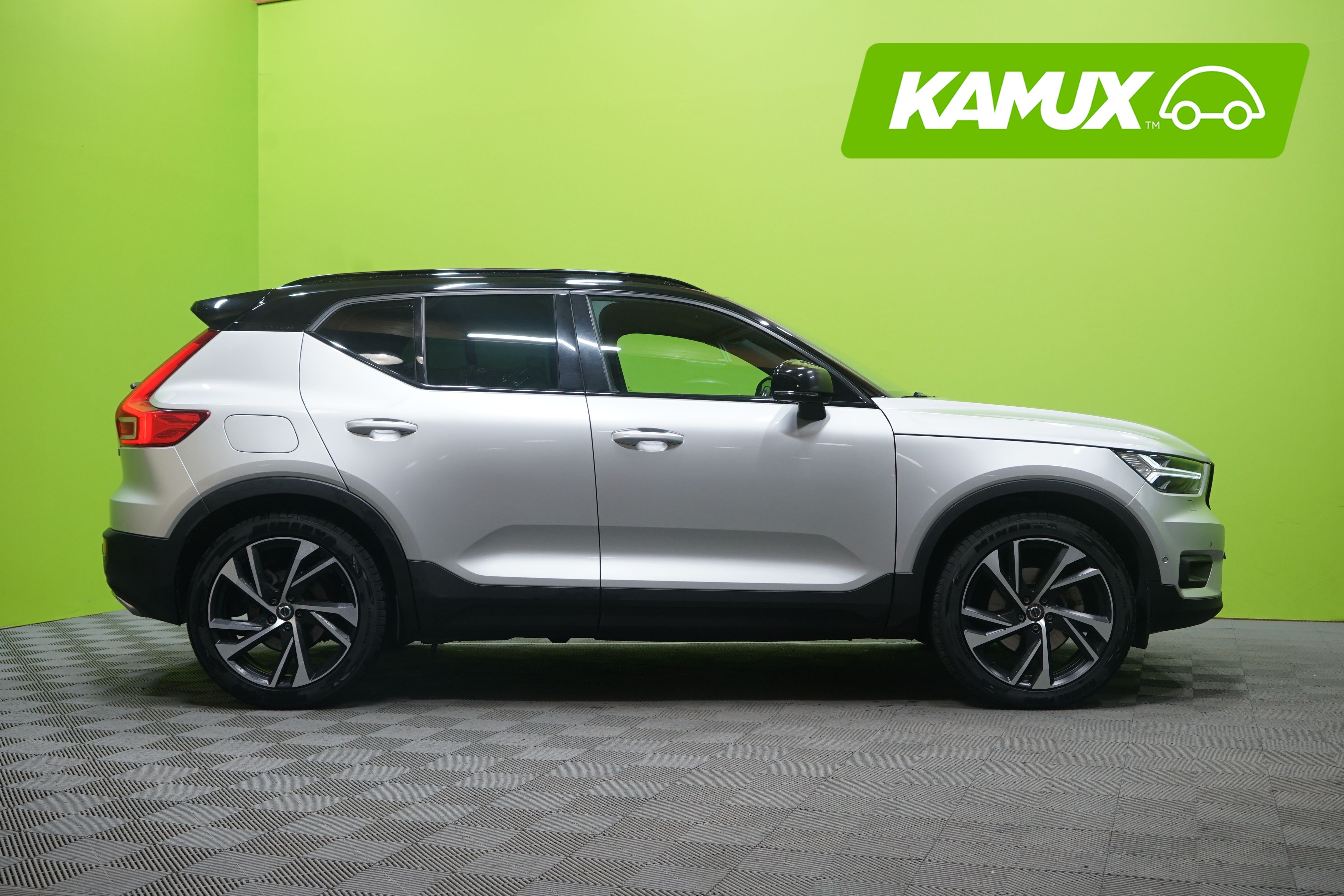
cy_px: 448
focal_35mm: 41
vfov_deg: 32.6
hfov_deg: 47.4
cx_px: 672
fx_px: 1531
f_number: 5.6
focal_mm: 41
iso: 800
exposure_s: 1/25
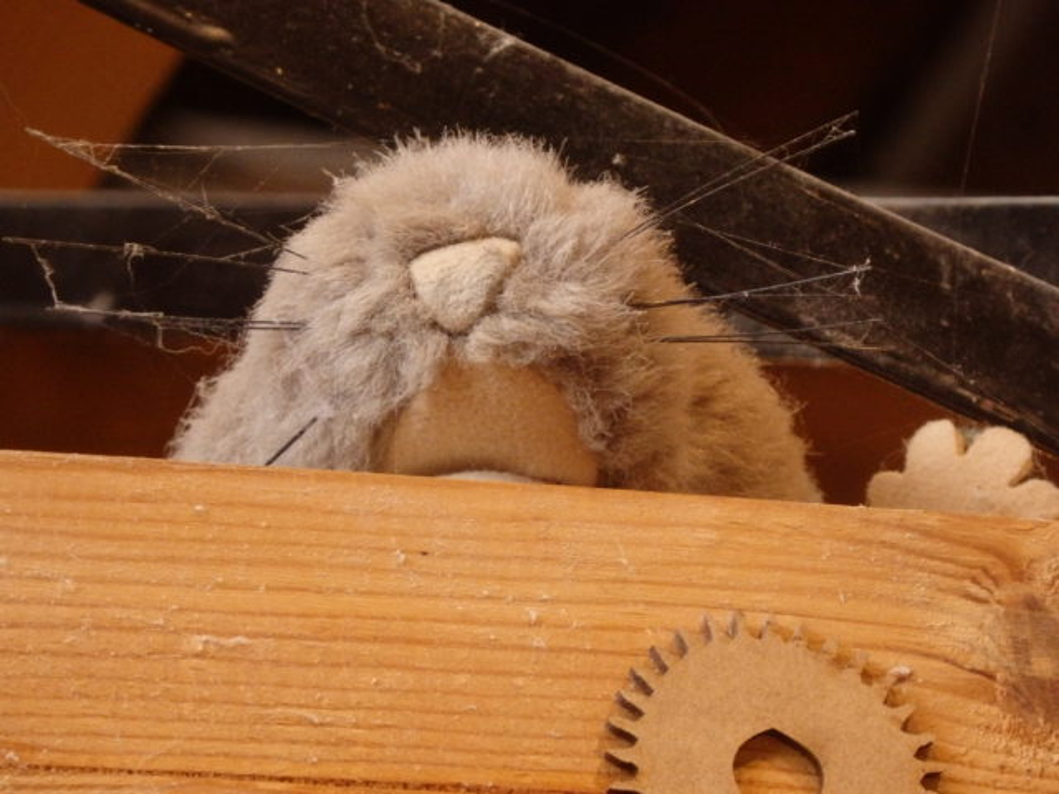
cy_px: 397
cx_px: 530
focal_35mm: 365
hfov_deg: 5.4
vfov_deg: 4.1
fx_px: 11166
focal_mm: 65.2
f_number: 6.8
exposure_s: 1/30
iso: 1250
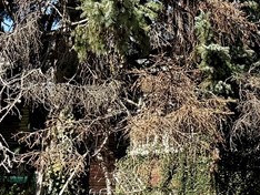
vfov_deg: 14.1
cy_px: 102
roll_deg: -1.4
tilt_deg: +8.0
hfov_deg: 15.7
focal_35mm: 105
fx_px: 789
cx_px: 483
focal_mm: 6.76
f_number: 1.78
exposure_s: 1/4405
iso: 80
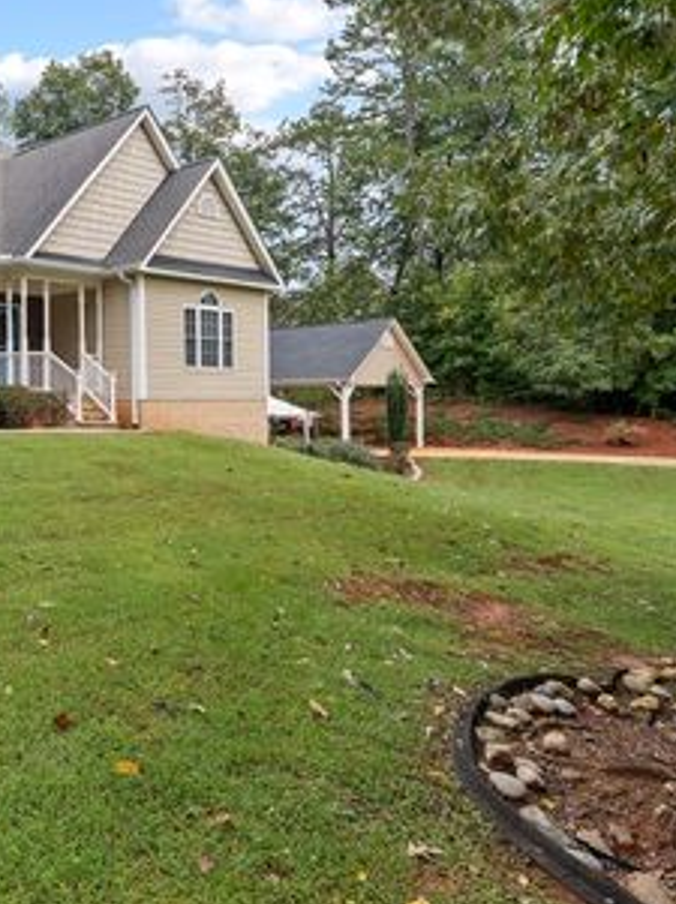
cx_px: -9
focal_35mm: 32
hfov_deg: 38.7
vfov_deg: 56.8
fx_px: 835
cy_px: 420
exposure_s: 1/200
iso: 500
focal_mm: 20
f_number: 9
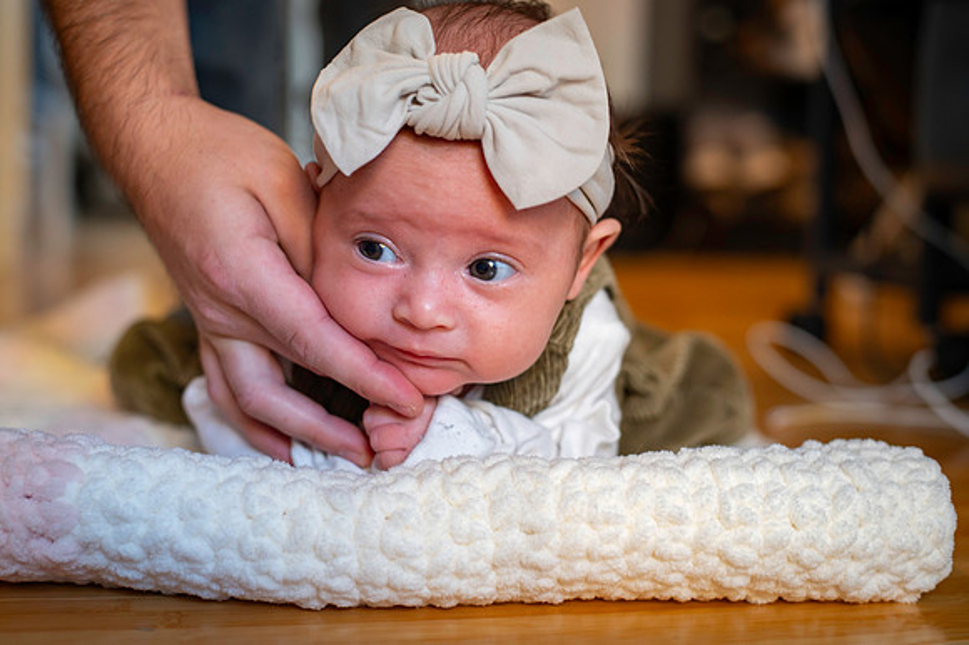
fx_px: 1345
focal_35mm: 50
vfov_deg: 27.0
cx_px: 484
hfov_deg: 39.6
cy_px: 322
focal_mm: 50
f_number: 3.2
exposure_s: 1/60
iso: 1000
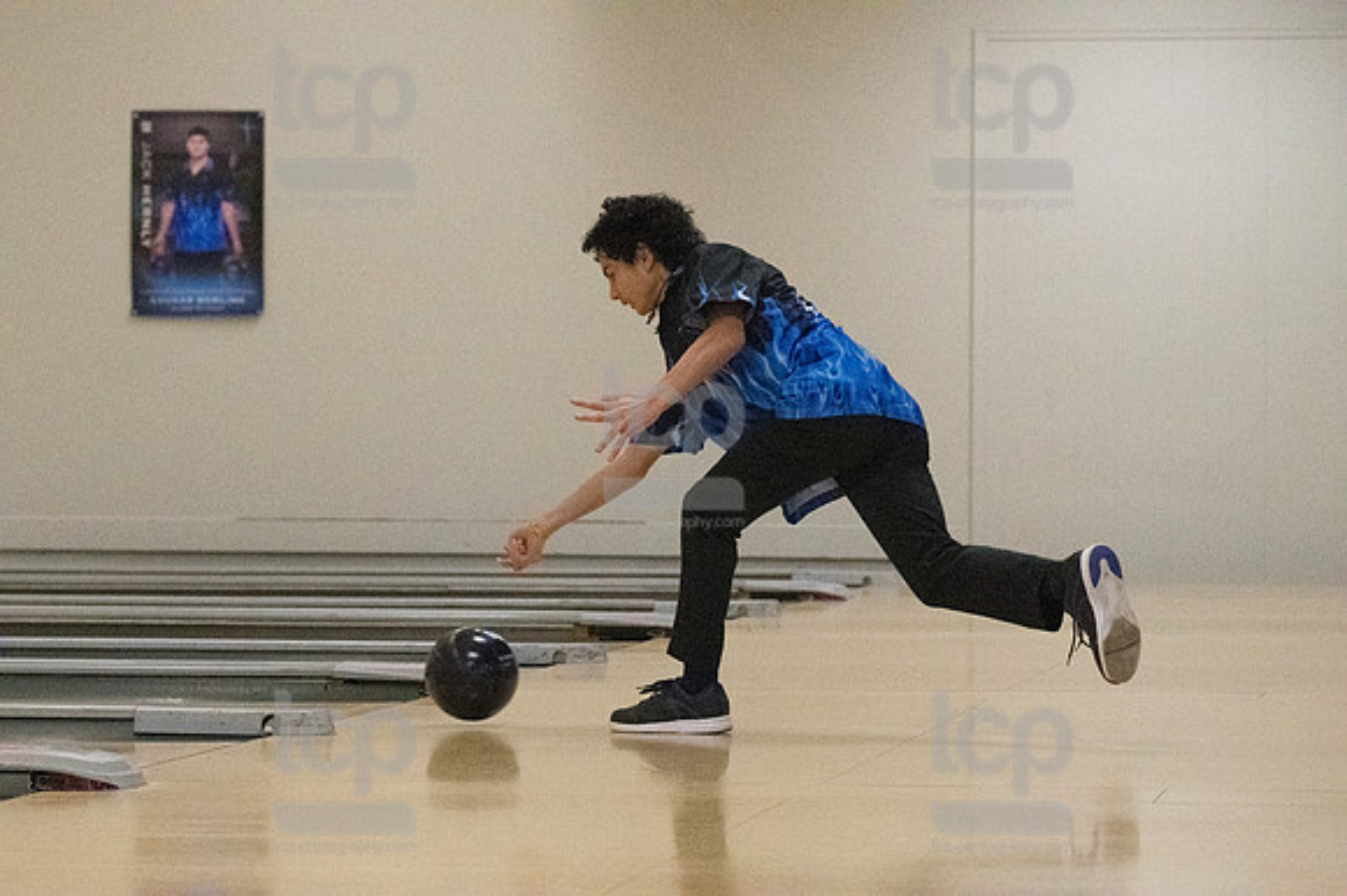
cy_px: 448
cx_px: 674
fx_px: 5160
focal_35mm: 138
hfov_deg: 14.9
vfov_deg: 9.9
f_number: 4
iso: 10000
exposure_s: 1/1250
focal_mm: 92
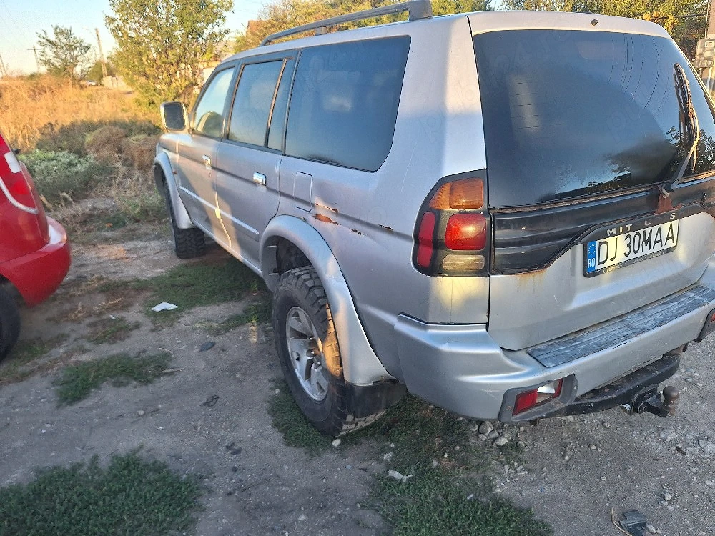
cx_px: 358
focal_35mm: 23
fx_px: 475
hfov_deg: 73.9
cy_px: 268
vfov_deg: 58.9
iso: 40
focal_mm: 5.54
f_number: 1.8
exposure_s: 1/357
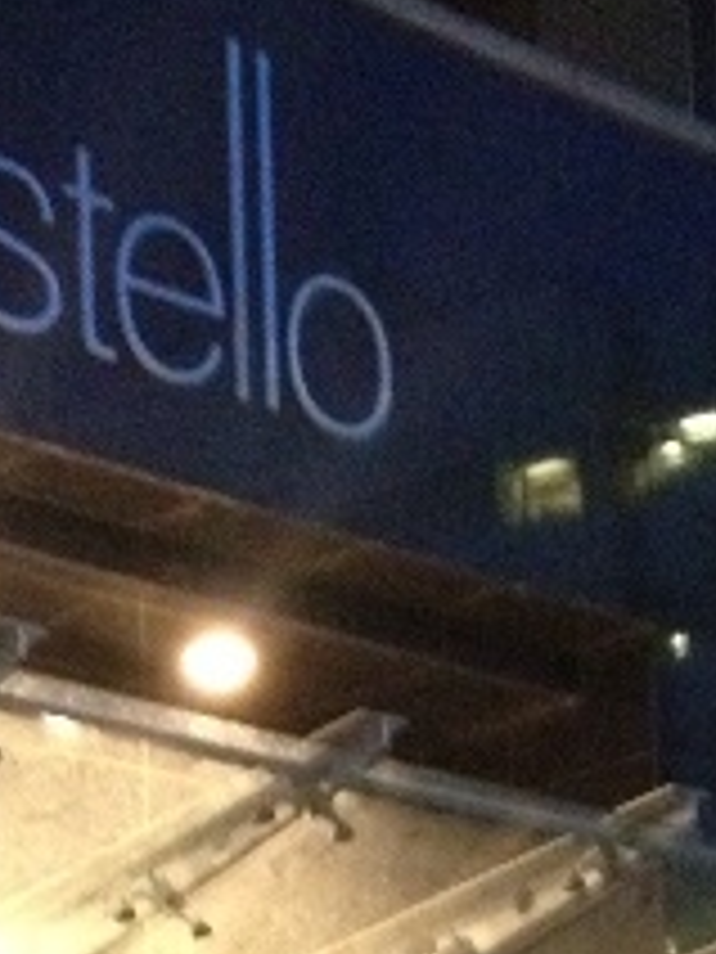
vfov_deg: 13.6
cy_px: 1494
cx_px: 122
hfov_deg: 10.9
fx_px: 3723
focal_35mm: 135
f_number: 2.4
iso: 640
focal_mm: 4.28
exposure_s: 1/15
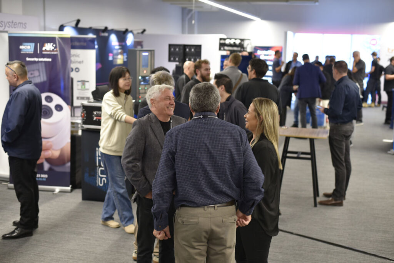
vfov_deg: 27.0
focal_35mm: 50
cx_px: 197
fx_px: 548
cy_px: 132
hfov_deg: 39.6
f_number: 3.2
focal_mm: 50
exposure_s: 1/60
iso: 800
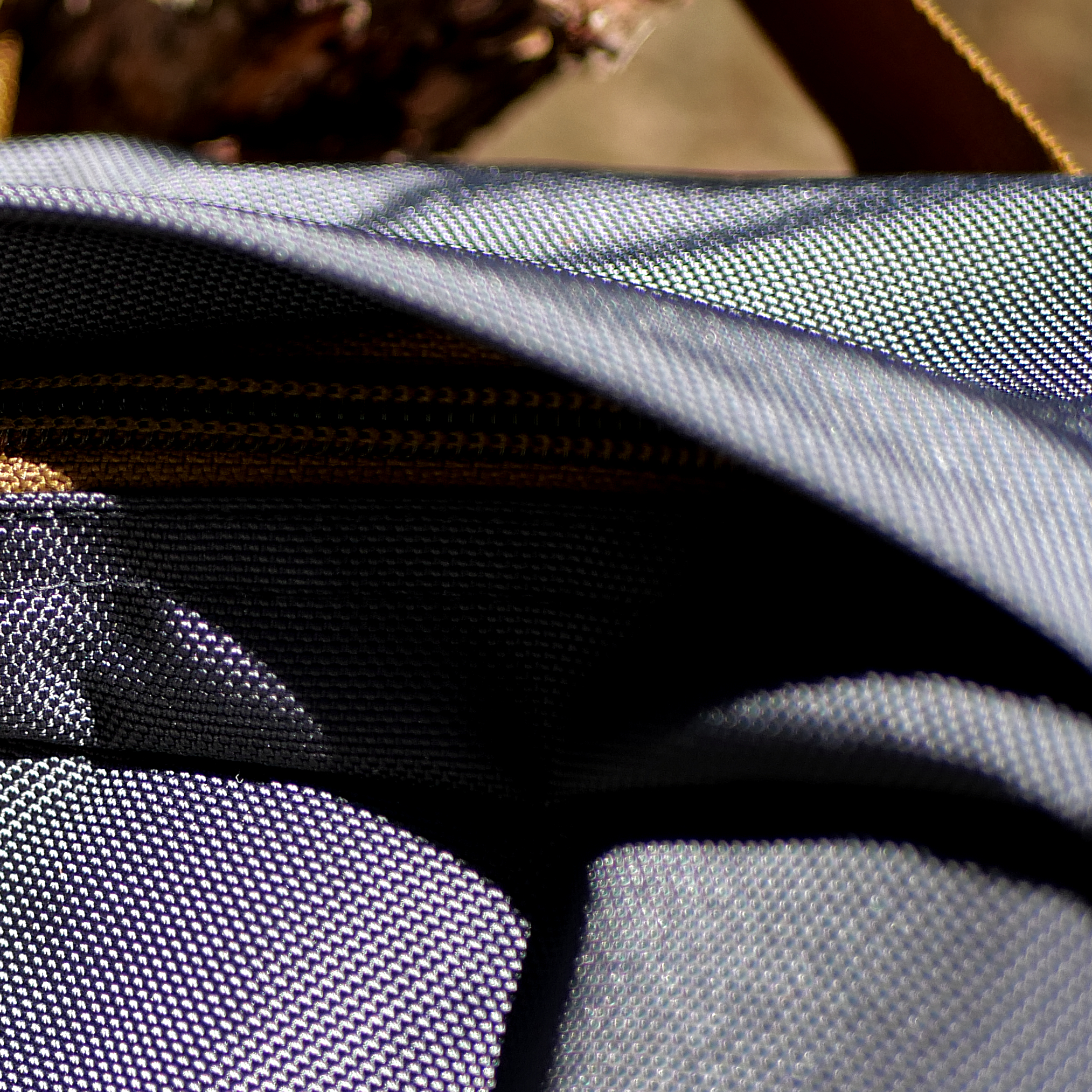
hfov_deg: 15.0
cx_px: -138
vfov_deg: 15.4
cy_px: 464
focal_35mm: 113
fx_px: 4033
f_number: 2
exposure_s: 1/3200
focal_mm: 25
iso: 200
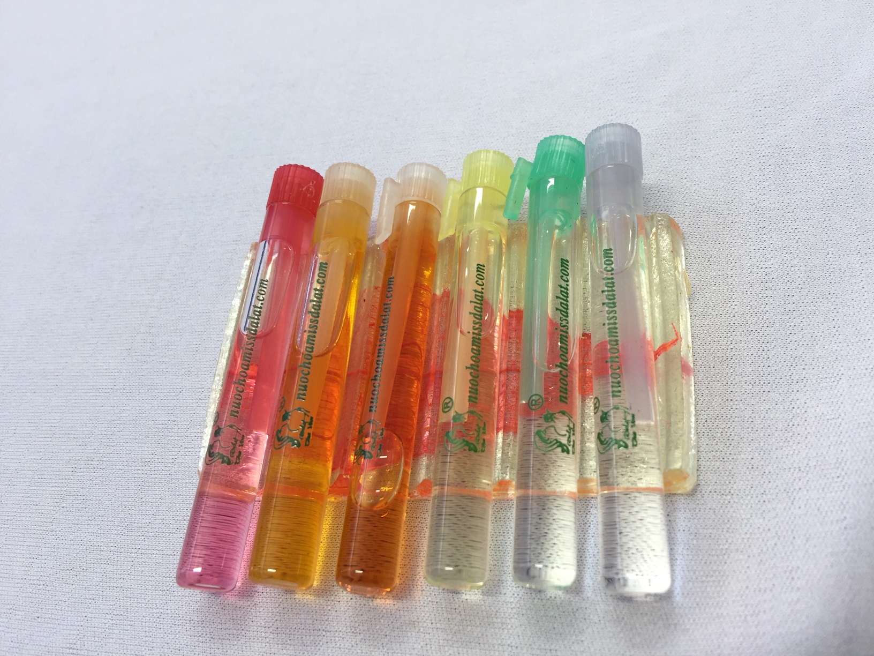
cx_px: 437
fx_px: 732
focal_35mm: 29
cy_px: 328
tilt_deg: -55.4
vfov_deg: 48.2
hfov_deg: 61.7
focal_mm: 4.15
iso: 32
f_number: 2.2
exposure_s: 1/50
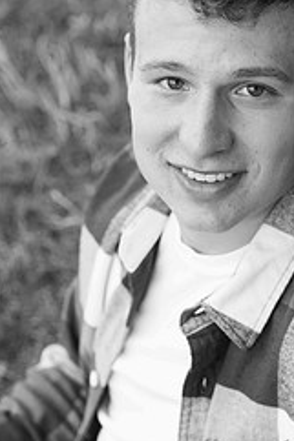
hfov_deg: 9.4
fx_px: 1779
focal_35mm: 145
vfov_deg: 14.2
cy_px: 233
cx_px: 225
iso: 400
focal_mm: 78
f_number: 5
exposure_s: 1/200
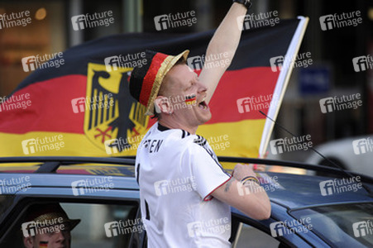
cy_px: 124
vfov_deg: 6.9
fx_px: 2071
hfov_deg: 10.3
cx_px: 186
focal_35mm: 200
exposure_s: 1/1000
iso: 1000
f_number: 4.5
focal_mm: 200
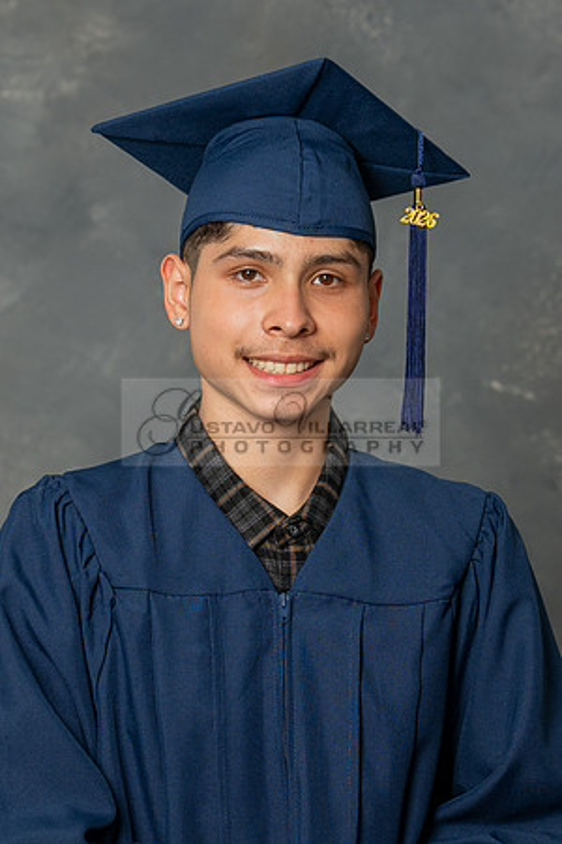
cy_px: 518
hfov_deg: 9.0
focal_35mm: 152
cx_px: 314
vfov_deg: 13.5
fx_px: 3561
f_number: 4
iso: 200
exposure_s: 1/200
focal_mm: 70
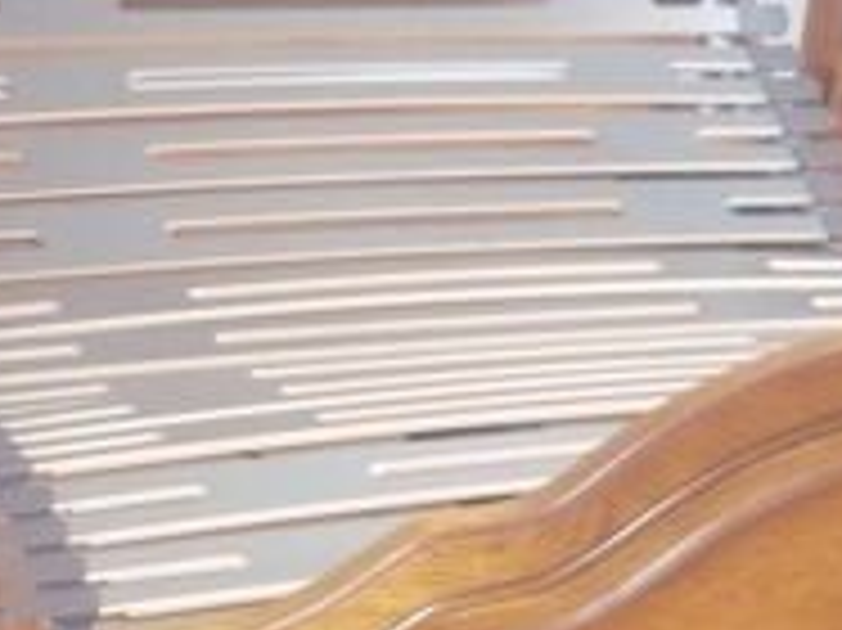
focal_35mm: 90
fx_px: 2188
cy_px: 410
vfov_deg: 16.4
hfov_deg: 21.8
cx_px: 432
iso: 400
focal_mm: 5.8
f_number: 2.8
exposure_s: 1/30
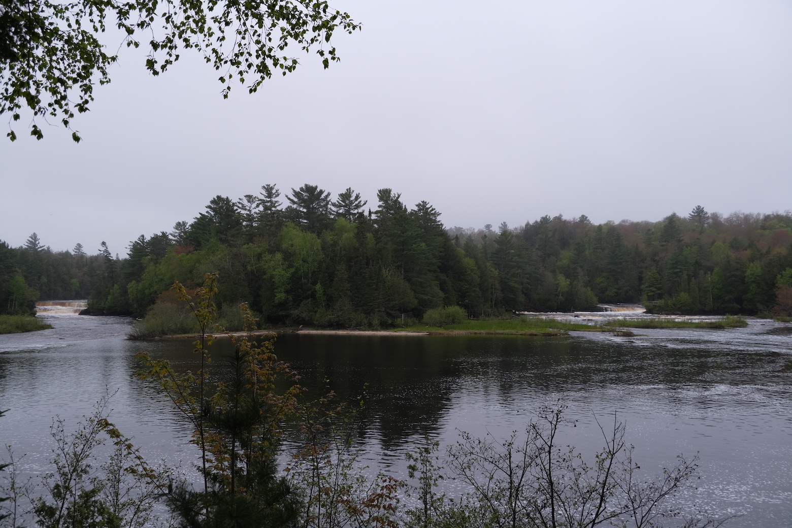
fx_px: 770
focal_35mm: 35
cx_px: 396
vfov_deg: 37.9
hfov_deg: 54.4
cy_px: 264
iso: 160
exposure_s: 1/100
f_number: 4.5
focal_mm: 23.3
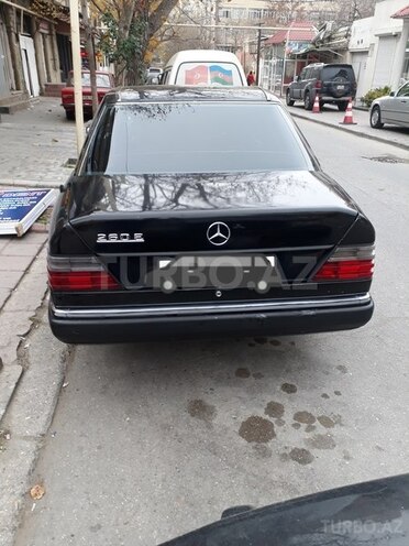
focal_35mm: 27
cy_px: 273
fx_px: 425
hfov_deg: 51.4
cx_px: 204
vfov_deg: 65.3
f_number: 1.9
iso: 40
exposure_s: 1/122
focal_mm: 3.6
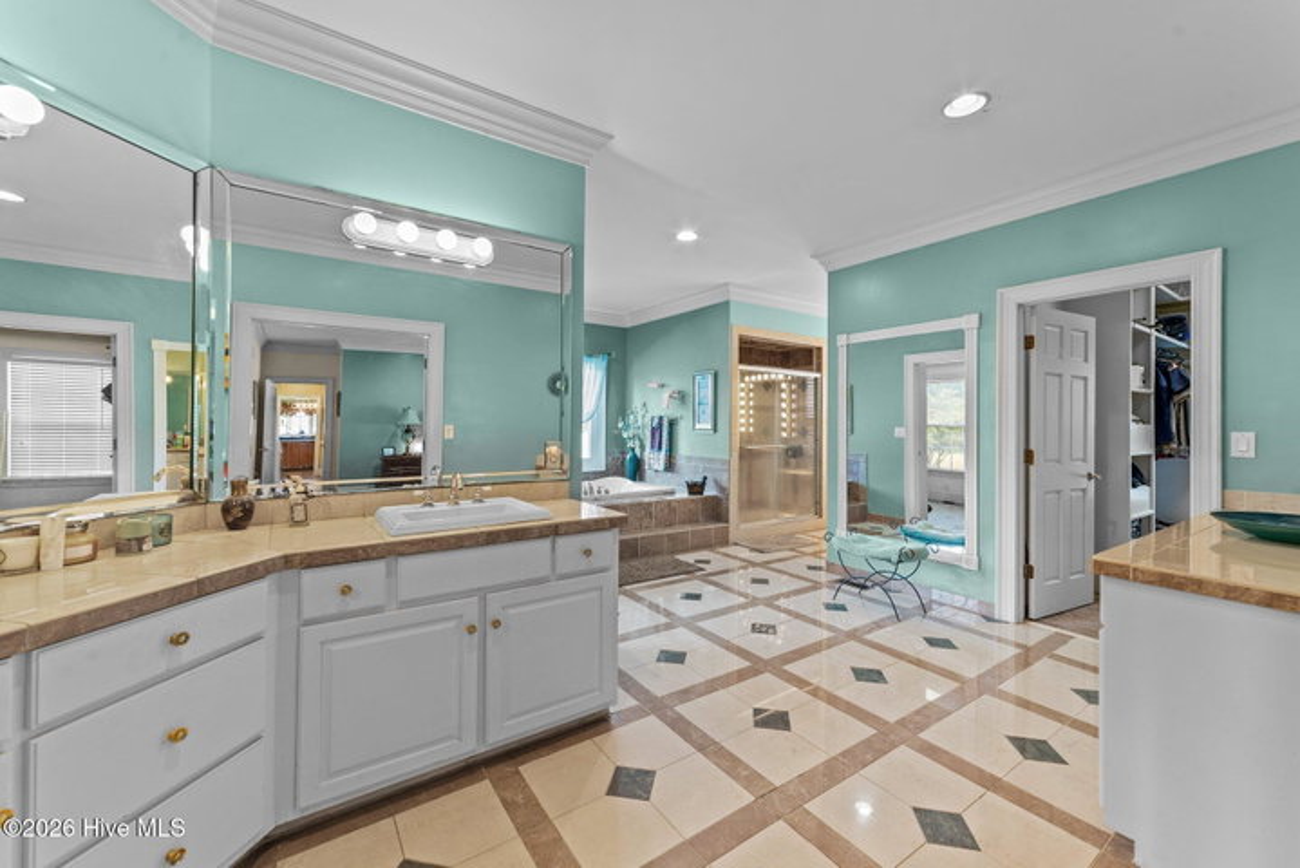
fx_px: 506
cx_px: 650
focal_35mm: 14
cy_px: 434
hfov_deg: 104.2
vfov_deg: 81.3
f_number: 8
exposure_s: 1/1.25
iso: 250
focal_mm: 14
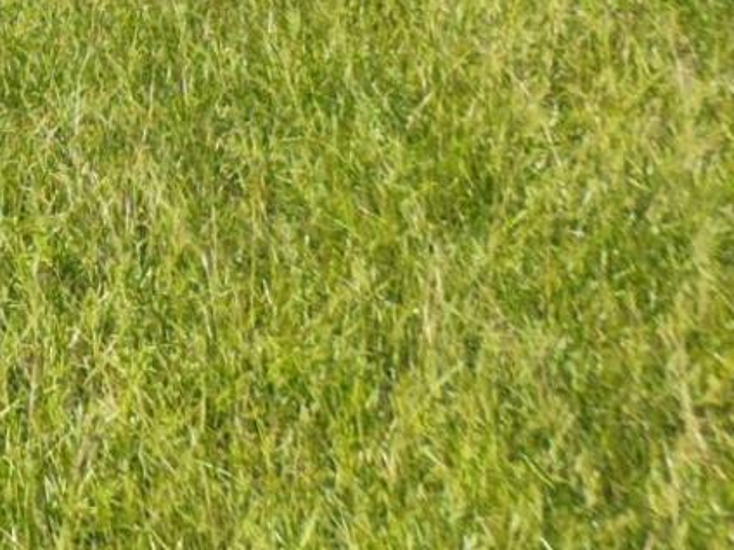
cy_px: -820
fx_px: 3456
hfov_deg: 9.2
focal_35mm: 163
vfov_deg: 8.3
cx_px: -1606
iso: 110
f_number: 1.7
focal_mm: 6.72
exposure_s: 1/1600
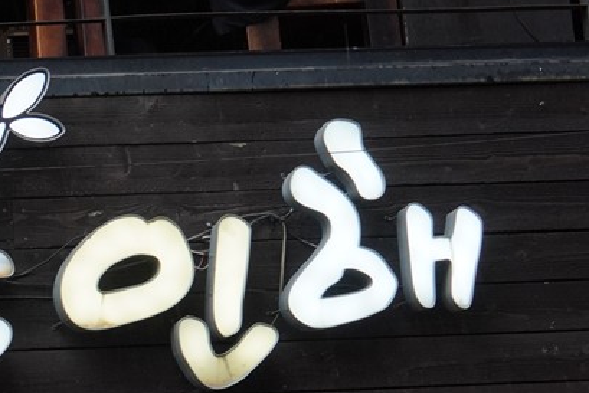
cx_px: -619
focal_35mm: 171
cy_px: 403
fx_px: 2799
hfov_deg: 10.9
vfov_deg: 8.0
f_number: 7.1
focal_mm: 35
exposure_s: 1/100
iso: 640
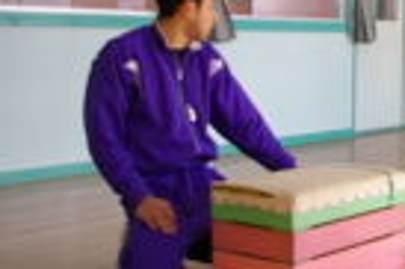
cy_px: 25
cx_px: 520
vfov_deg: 17.0
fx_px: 888
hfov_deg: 23.0
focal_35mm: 79
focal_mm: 18
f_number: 4
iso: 200
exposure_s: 1/45
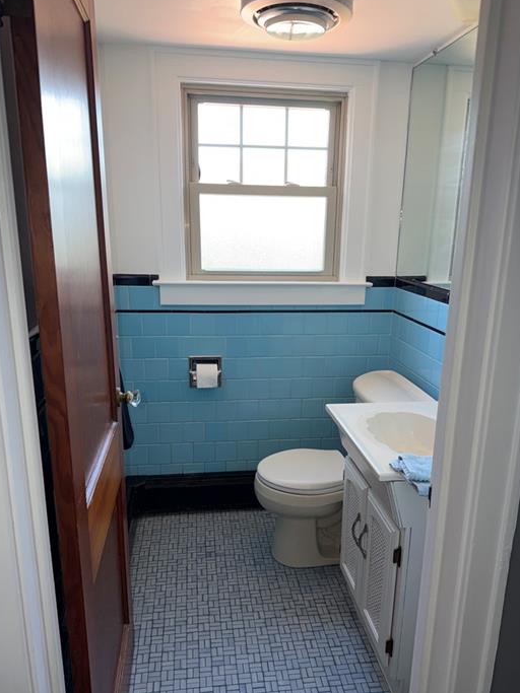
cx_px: 267
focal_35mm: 27
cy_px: 374
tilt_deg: -15.8
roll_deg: -1.3
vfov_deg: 65.2
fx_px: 541
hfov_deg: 51.3
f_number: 1.78
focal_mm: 6.76
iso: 80
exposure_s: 1/56
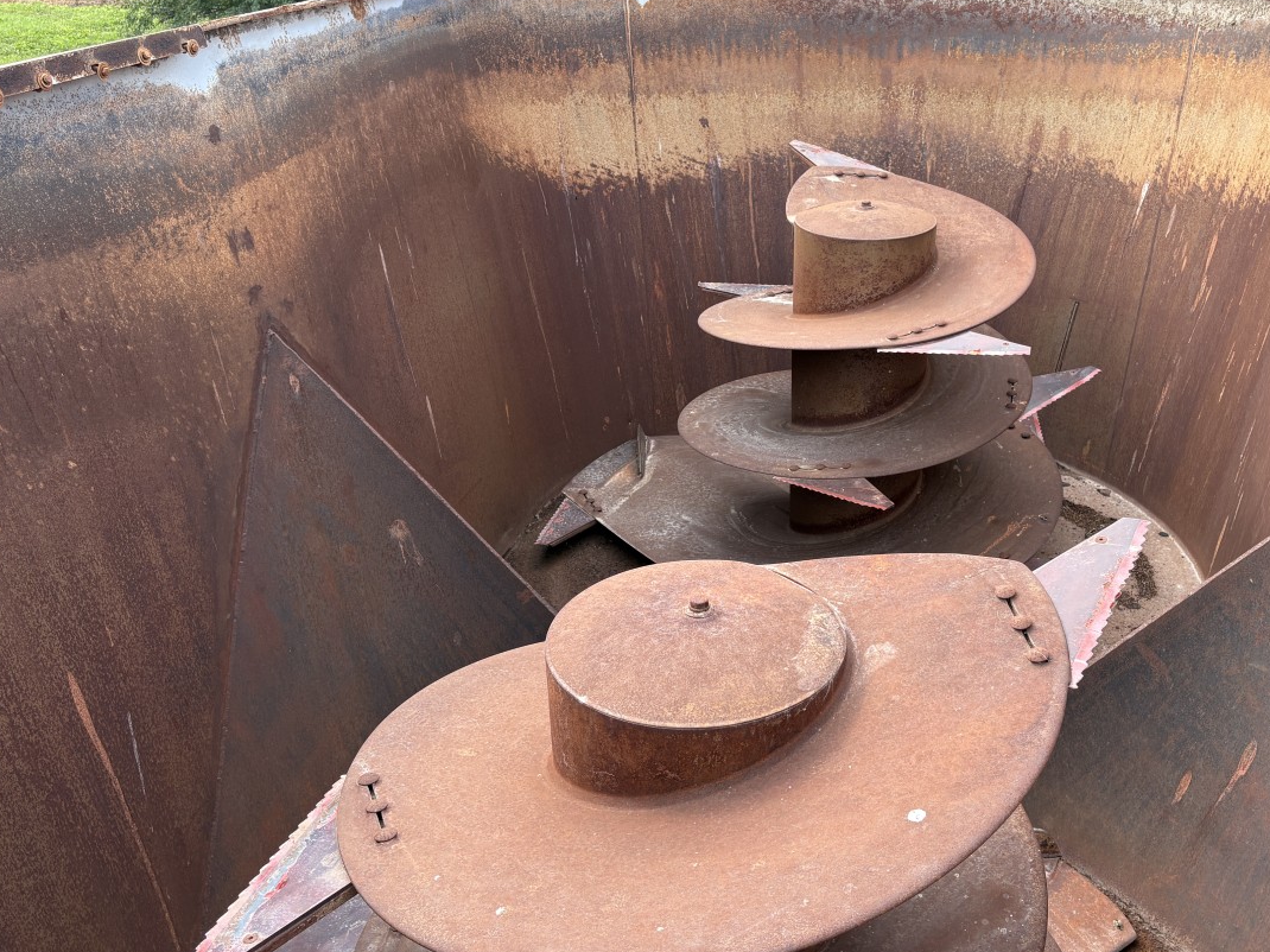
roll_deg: -0.4
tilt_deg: -23.1
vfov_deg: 40.6
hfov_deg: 52.3
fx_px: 1284
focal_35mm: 35
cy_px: 414
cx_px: 762
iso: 50
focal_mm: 5.96
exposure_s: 1/596
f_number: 1.6
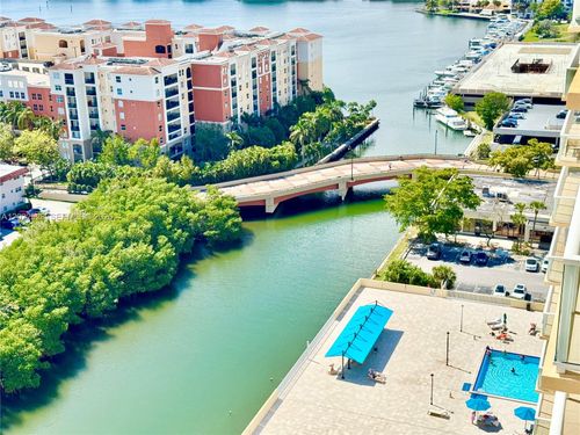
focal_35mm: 48
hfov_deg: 39.7
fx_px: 804
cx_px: 290
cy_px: 218
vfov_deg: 30.3
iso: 64
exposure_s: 1/3425
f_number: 1.78
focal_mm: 6.86
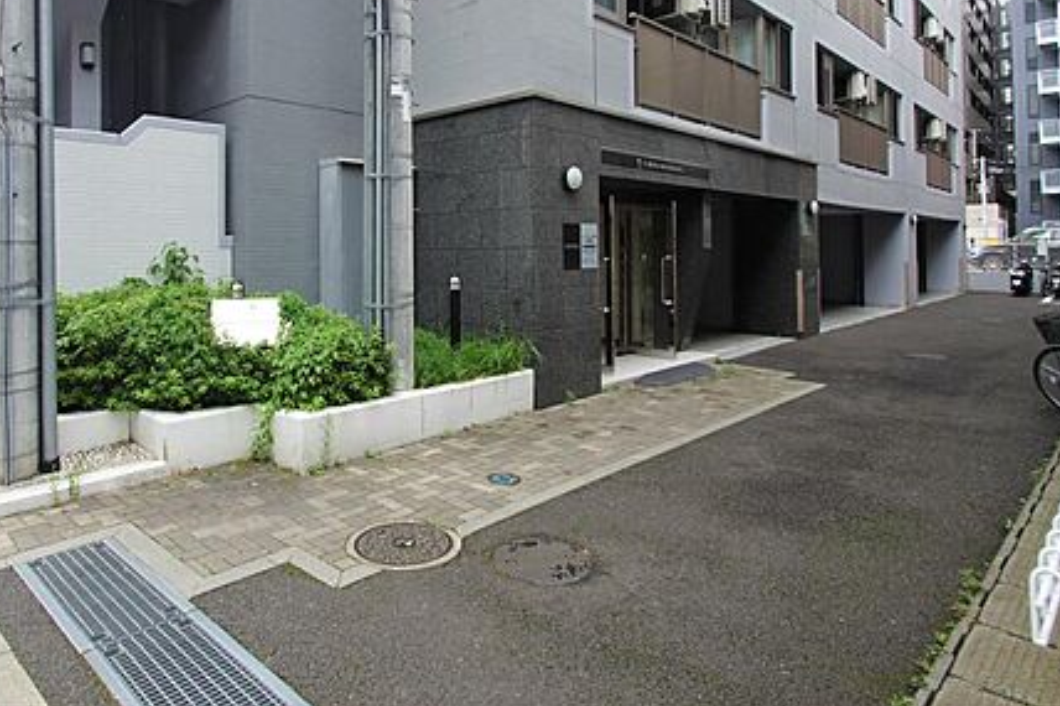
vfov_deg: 57.7
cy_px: 217
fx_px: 618
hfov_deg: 80.4
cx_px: 433
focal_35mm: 21
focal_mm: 10
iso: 100
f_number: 7.1
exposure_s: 1/40
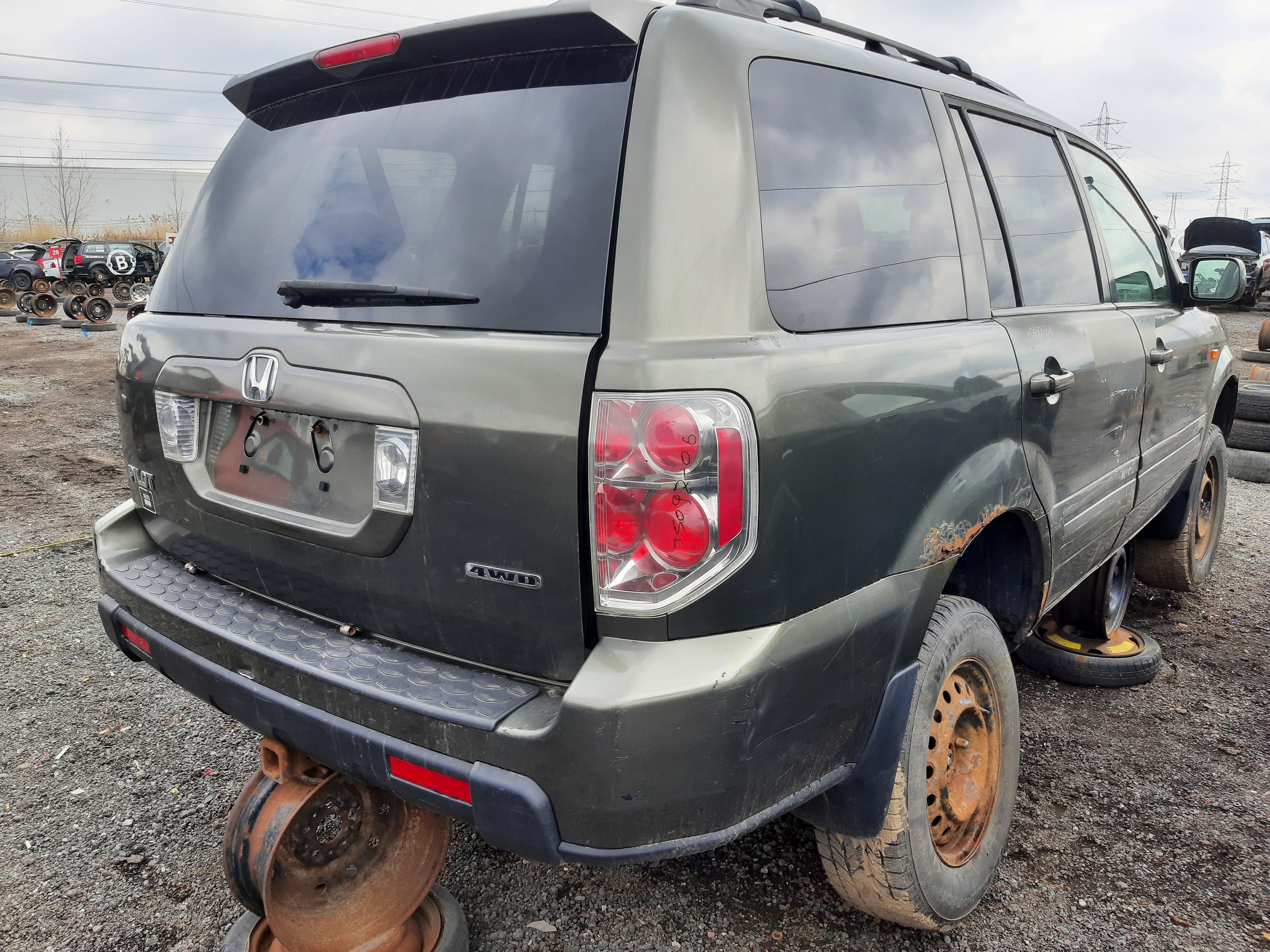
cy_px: 476
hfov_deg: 67.3
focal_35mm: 26
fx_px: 954
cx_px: 635
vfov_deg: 53.1
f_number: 1.7
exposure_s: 1/458
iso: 40
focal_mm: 3.92
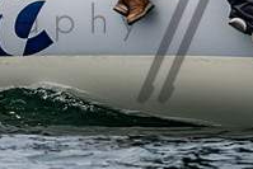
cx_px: 108
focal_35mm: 822
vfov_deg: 1.7
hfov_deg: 2.5
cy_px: -94
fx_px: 5781
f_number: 8
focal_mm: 230
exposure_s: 1/3200
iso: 640
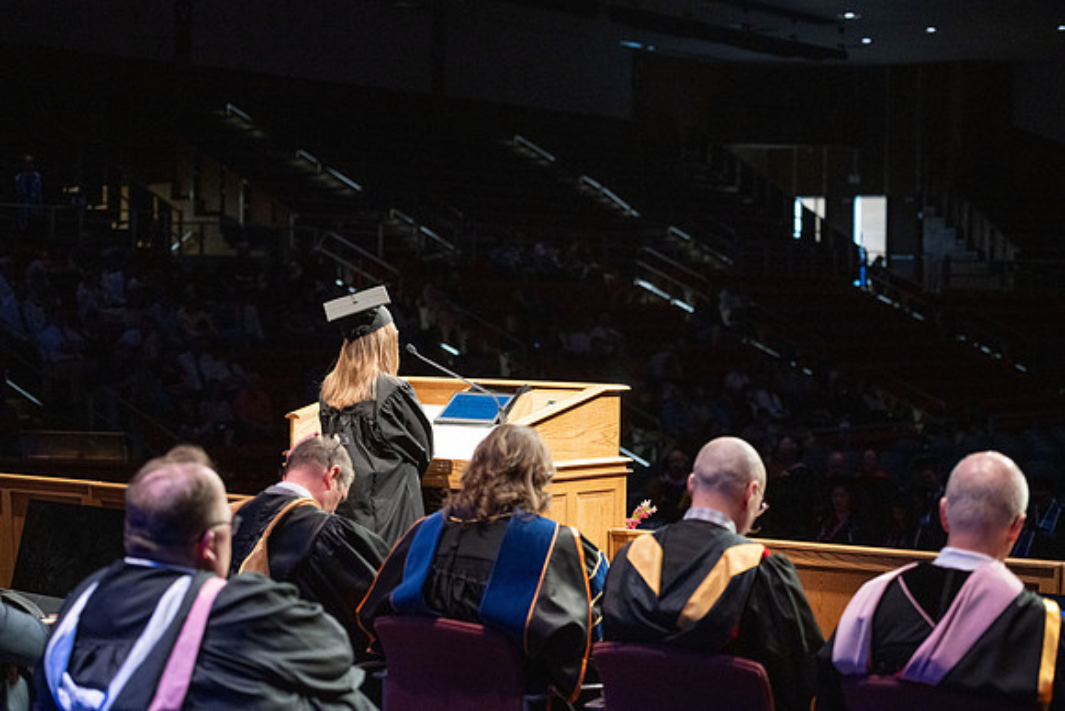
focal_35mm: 72
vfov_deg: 18.8
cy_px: 356
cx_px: 551
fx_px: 2143
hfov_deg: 27.9
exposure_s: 1/400
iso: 2500
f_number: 2.8
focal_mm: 70
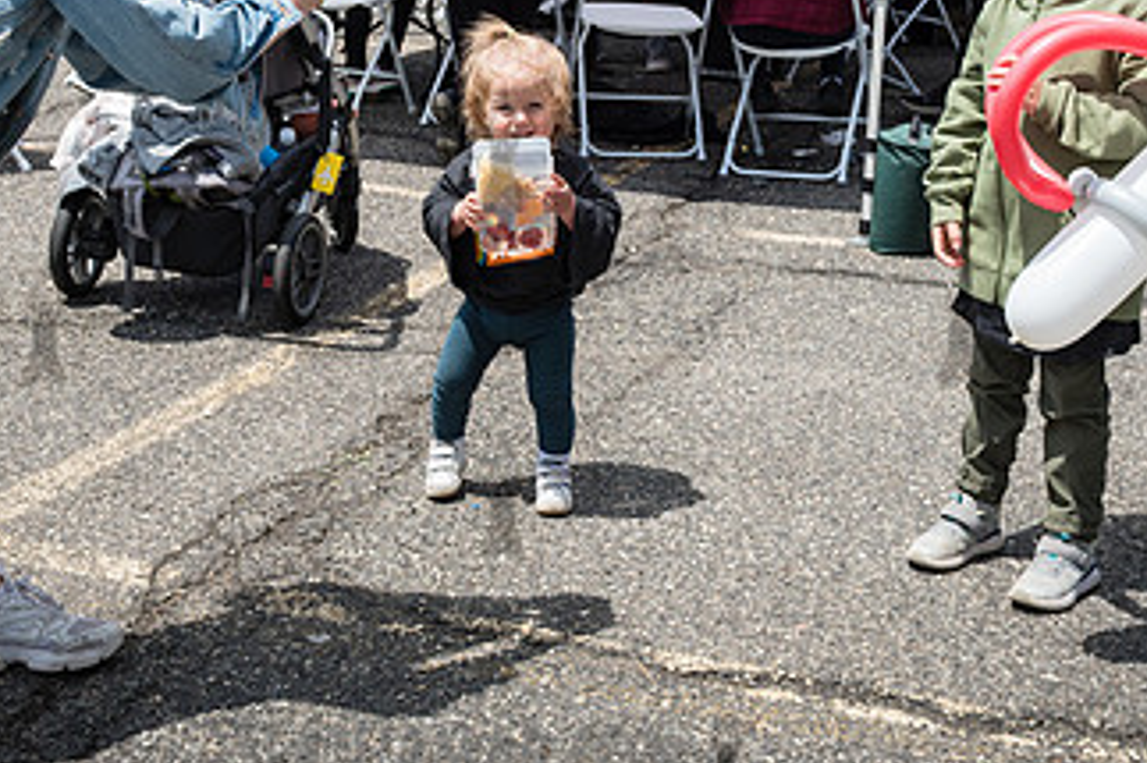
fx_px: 2102
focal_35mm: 66
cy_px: 167
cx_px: 560
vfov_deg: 20.4
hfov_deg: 30.5
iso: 400
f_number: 5.6
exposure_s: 1/1600
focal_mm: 29
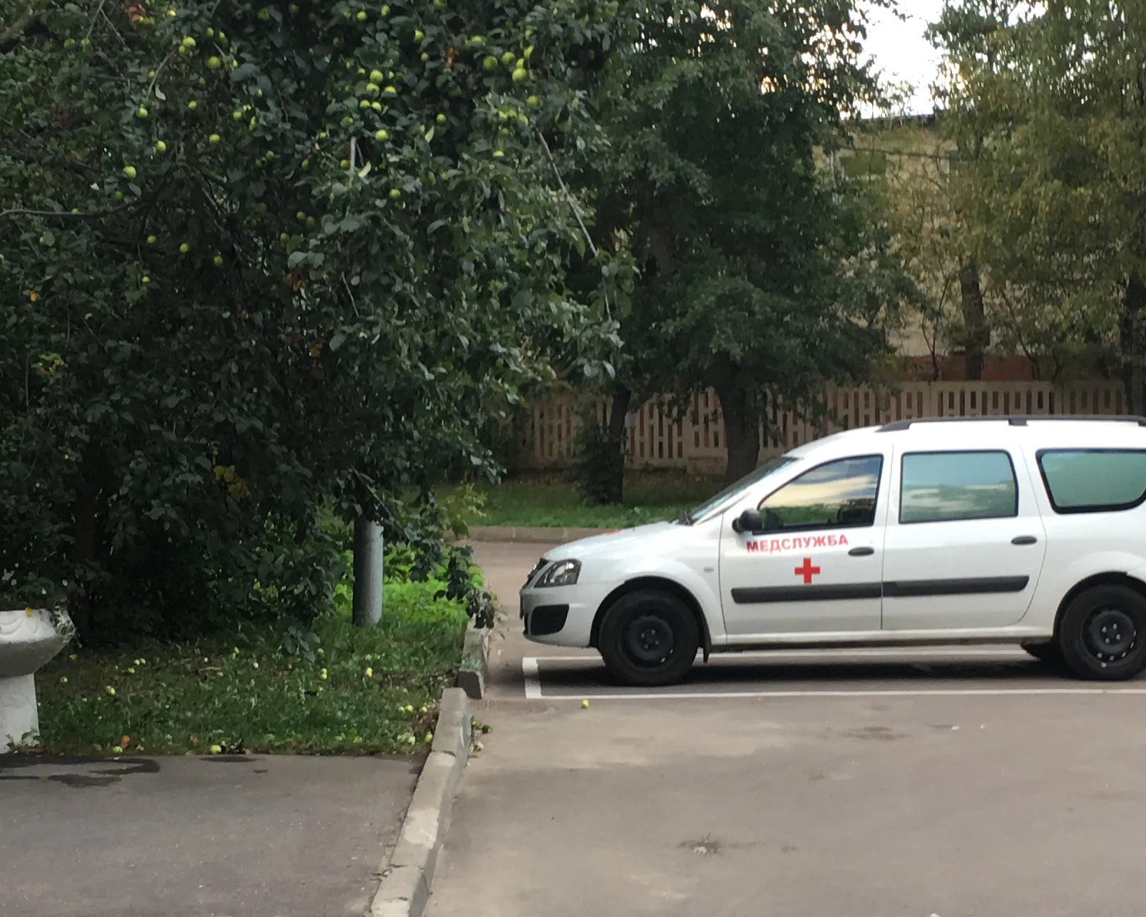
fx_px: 2408
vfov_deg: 21.6
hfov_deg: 26.8
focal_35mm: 71
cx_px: 627
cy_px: 504
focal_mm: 4.15
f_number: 2.2
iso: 40
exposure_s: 1/100
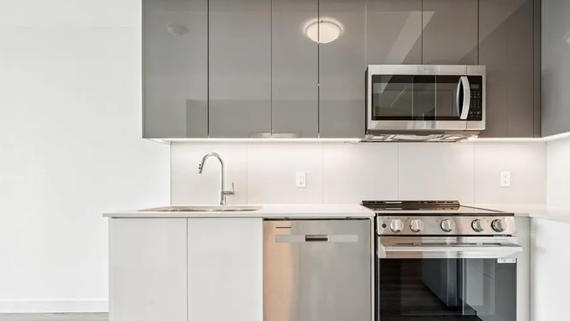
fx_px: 257
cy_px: 189
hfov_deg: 95.3
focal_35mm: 17
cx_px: 323
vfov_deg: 63.5
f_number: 8
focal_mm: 14
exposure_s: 1/25
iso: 200
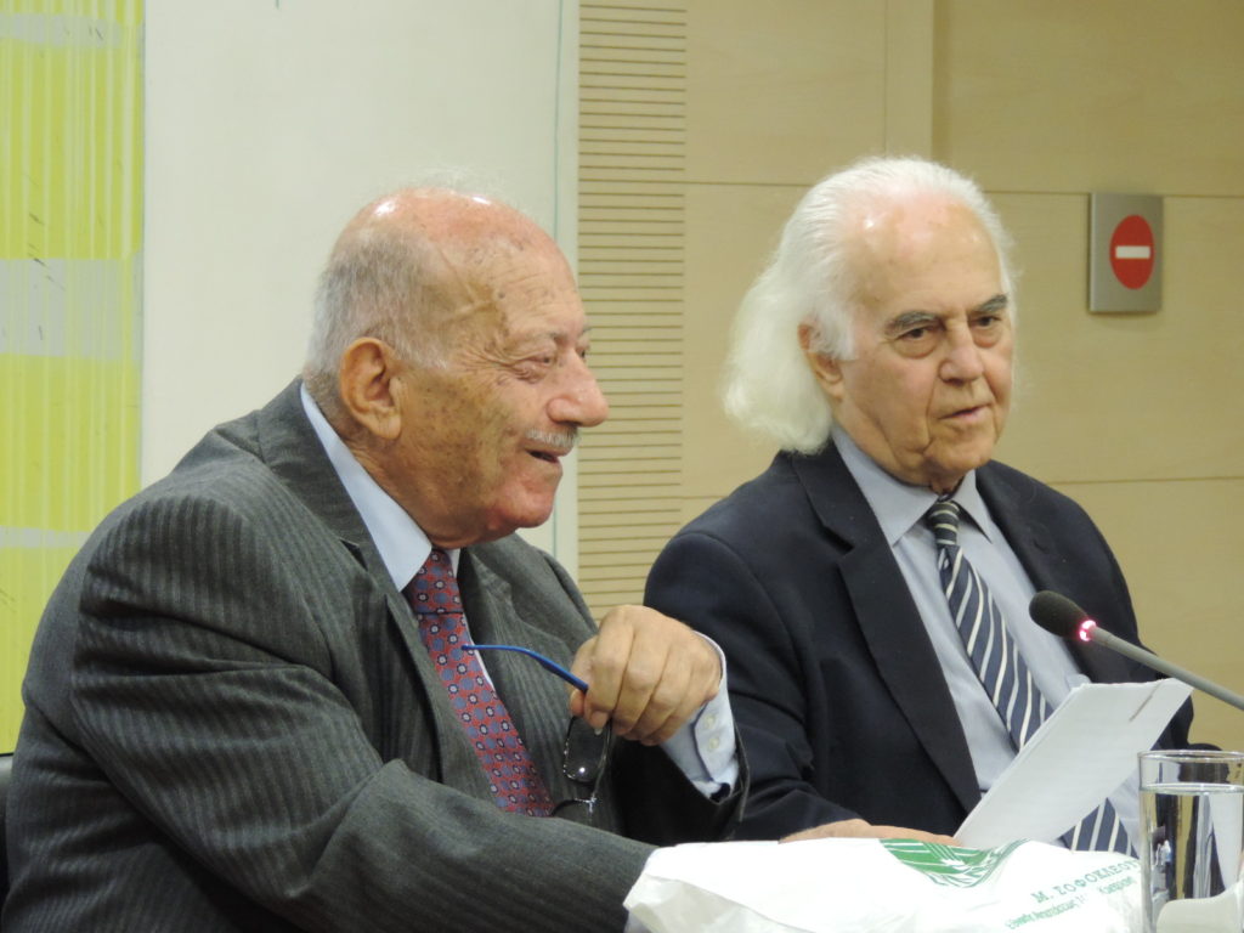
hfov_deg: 10.7
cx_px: 622
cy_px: 466
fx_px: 6648
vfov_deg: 8.0
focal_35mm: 185
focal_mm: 33
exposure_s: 1/20
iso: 800
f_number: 4.6
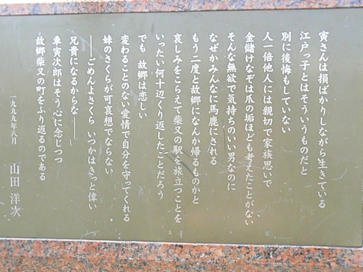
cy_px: 136
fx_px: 524
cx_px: 182
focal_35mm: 50
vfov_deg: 29.1
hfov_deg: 38.2
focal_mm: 8.3
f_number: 5.6
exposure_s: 1/500
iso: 800
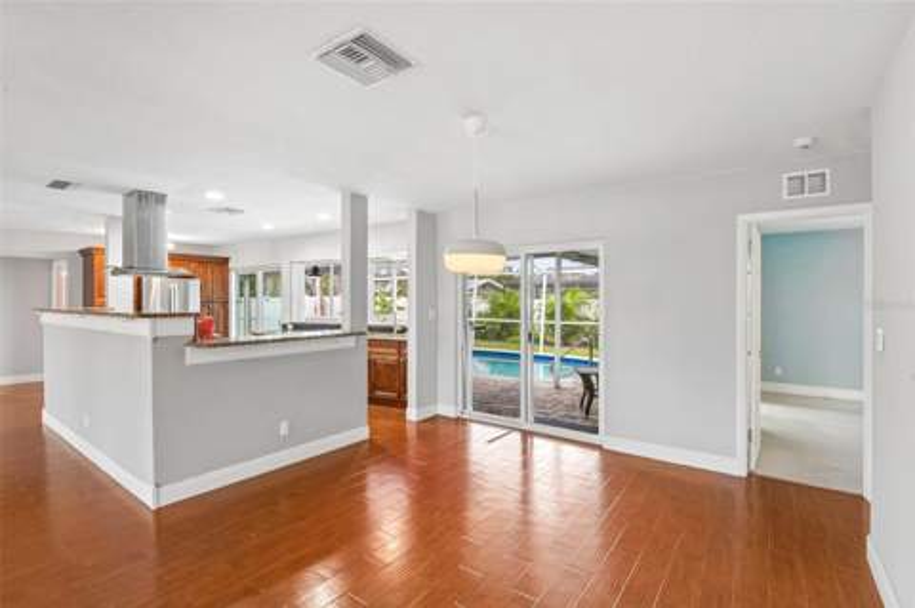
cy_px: 304
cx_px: 458
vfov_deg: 73.6
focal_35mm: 16
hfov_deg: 96.8
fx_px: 406
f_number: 8
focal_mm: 16
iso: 400
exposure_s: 1/8
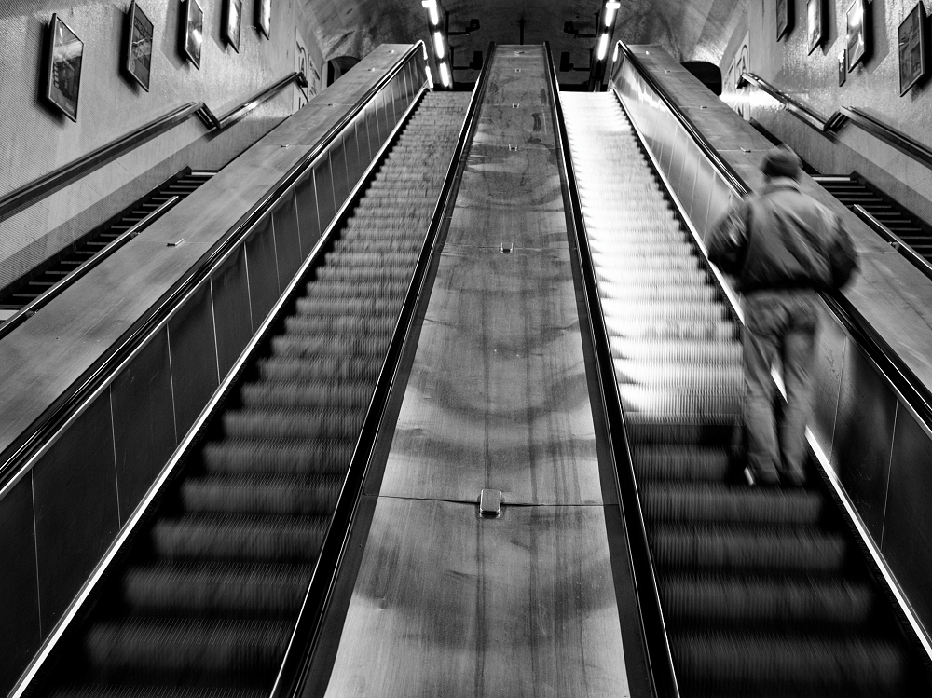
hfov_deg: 46.8
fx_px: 1076
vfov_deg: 35.9
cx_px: 466
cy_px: 349
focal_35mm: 40
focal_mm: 50
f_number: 8
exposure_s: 1/3.5
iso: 500
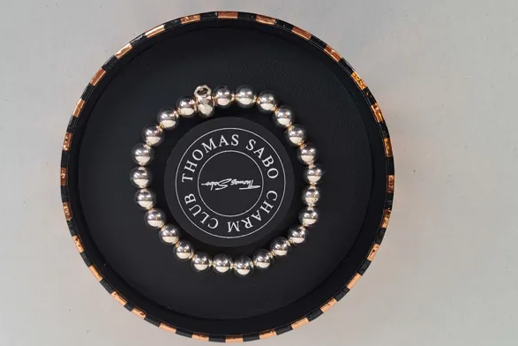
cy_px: 195
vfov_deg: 38.9
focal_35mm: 34
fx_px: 489
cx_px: 228
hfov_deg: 55.6
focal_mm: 5.23
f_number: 1.8
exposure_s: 1/50
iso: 50
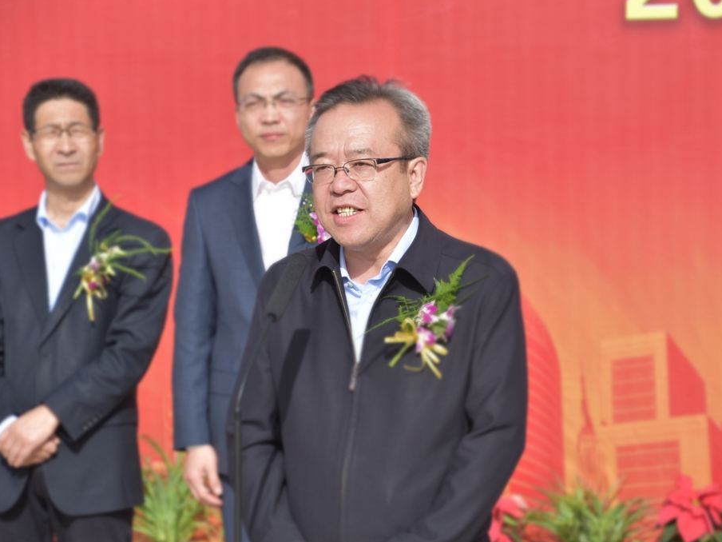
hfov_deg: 13.4
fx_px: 3066
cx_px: 356
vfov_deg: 10.1
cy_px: 271
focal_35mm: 147
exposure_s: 1/500
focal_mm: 90
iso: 200
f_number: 8
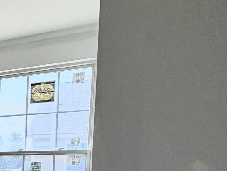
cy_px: 191
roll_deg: +0.3
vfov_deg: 23.2
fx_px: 387
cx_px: -206
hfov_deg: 20.2
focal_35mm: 59
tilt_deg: -4.9
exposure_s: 1/308
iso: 50
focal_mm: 2.22
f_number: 2.2
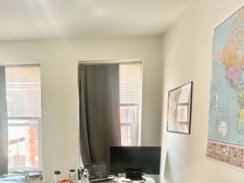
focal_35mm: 32
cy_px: 148
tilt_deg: -7.2
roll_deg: -0.8
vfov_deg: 42.1
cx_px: 77
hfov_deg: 55.3
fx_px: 226
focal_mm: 2.22
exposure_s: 1/120
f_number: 2.2
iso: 250
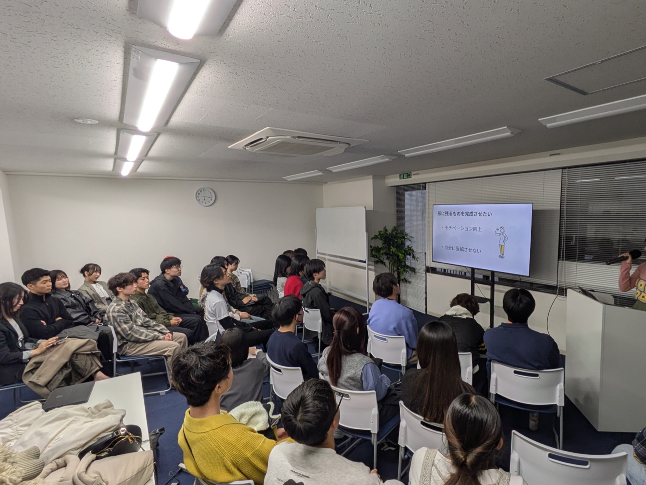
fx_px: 355
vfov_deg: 68.7
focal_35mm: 19
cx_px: 362
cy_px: 252
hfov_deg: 84.3
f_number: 2.2
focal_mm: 1.83
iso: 56
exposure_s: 1/60
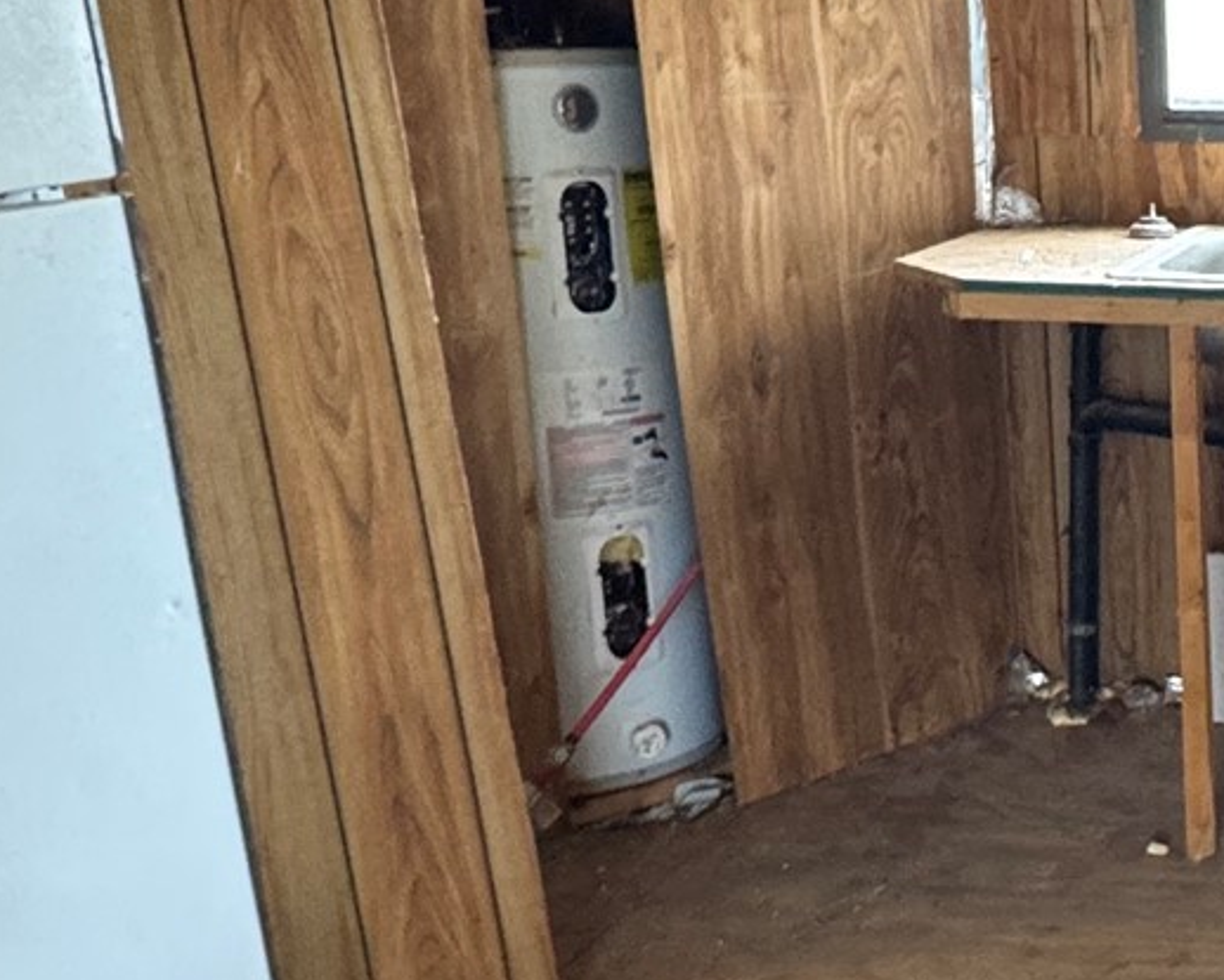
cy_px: 465
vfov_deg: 28.1
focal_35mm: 54
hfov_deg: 30.9
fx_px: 1957
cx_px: 1347
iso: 320
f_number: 2.2
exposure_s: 1/99
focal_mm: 2.22
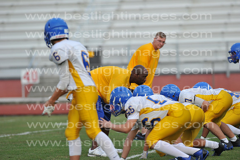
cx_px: 120
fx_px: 1999
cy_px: 80
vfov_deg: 4.6
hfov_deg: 6.9
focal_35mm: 300
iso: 1000
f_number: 4
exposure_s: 1/2500
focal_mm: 300
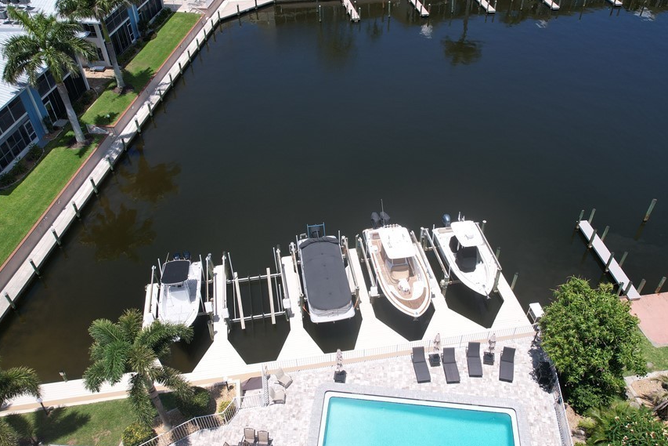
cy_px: 231
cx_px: 345
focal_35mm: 28
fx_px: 520
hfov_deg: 65.4
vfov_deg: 46.4
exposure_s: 1/2000
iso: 100
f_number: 2.8
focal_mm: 8.38
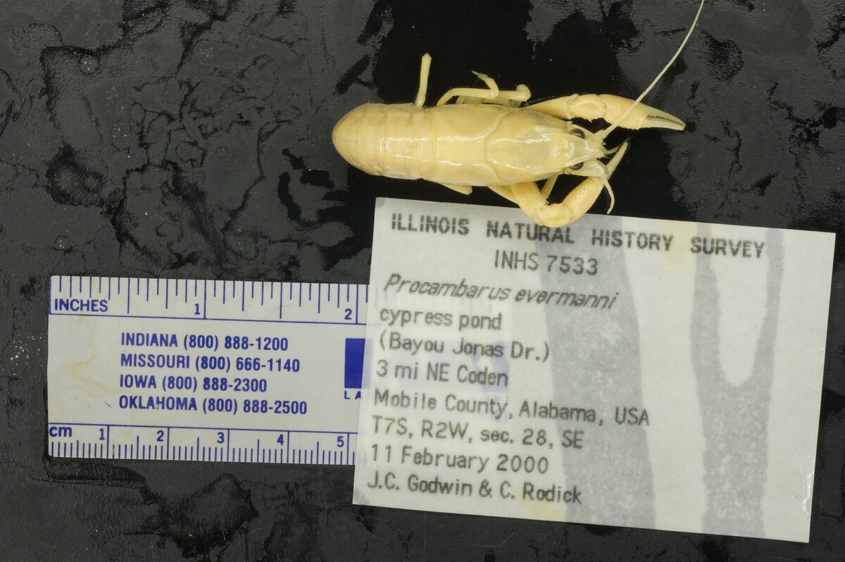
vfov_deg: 15.2
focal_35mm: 90
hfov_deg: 22.6
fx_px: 2111
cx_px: 422
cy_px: 281
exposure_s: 1/1.3
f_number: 36
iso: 500
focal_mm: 60
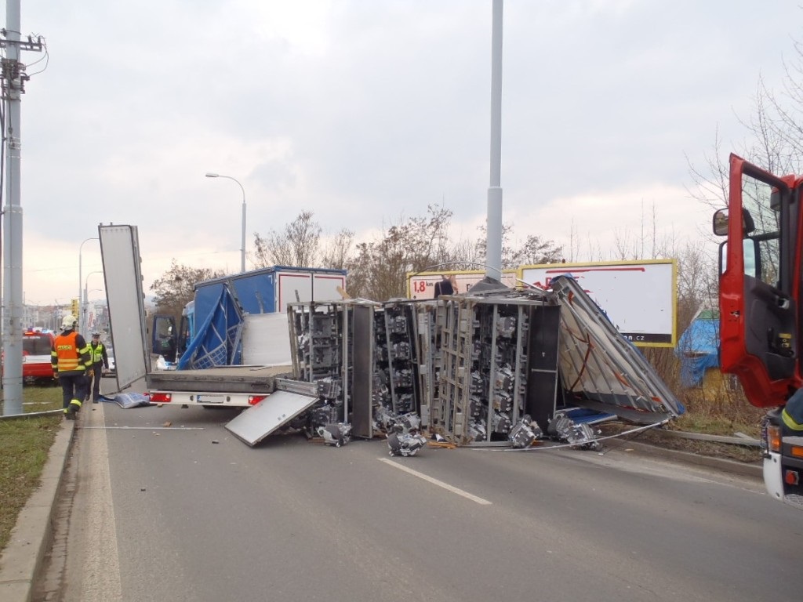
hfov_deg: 63.4
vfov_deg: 49.7
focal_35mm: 28
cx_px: 402
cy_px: 301
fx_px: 650
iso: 80
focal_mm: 5
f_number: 3.9
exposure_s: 1/125
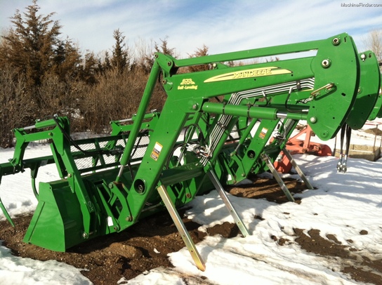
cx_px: 191
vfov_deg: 40.6
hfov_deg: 52.7
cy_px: 142
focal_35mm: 35
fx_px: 386
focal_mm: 3.85
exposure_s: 1/1194
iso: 80
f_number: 2.8
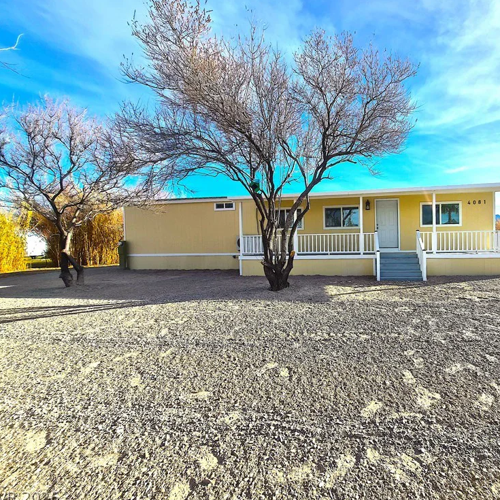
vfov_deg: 87.4
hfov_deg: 84.5
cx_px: 333
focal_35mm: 16
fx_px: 261
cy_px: 247
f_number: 2.2
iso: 25
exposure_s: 1/1836
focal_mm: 1.7
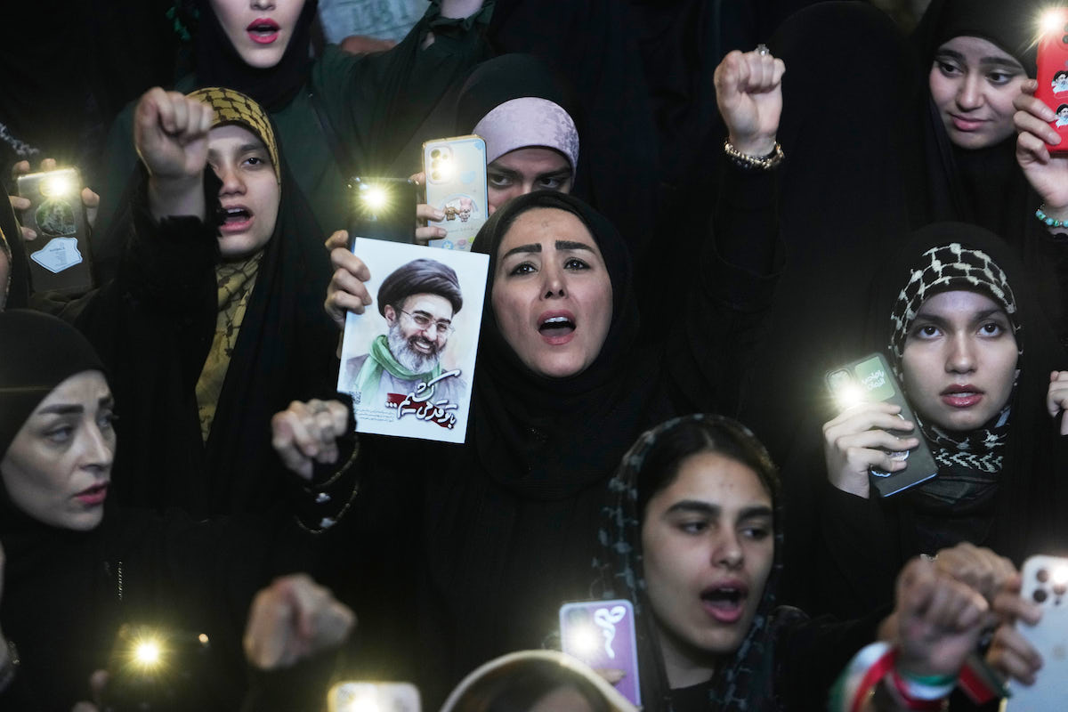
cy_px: 356
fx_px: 5933
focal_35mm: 200
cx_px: 534
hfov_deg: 10.3
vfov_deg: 6.9
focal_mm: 200
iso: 3200
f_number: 4.5
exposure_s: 1/400
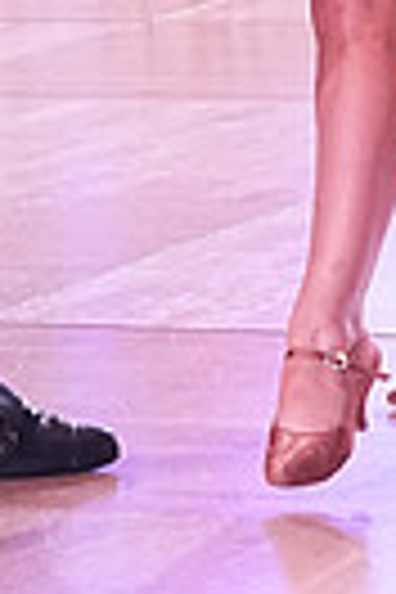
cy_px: -351
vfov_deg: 5.3
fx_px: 6385
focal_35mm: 387
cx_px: -38
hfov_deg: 3.5
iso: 3200
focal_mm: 59
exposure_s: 1/250
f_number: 6.3
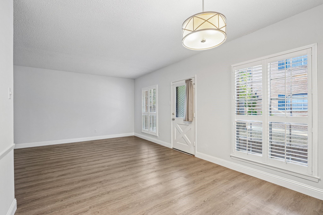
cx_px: 162
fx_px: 144
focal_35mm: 16
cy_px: 108
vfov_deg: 73.7
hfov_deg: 96.7
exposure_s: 1/6
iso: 400
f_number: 8
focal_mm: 16
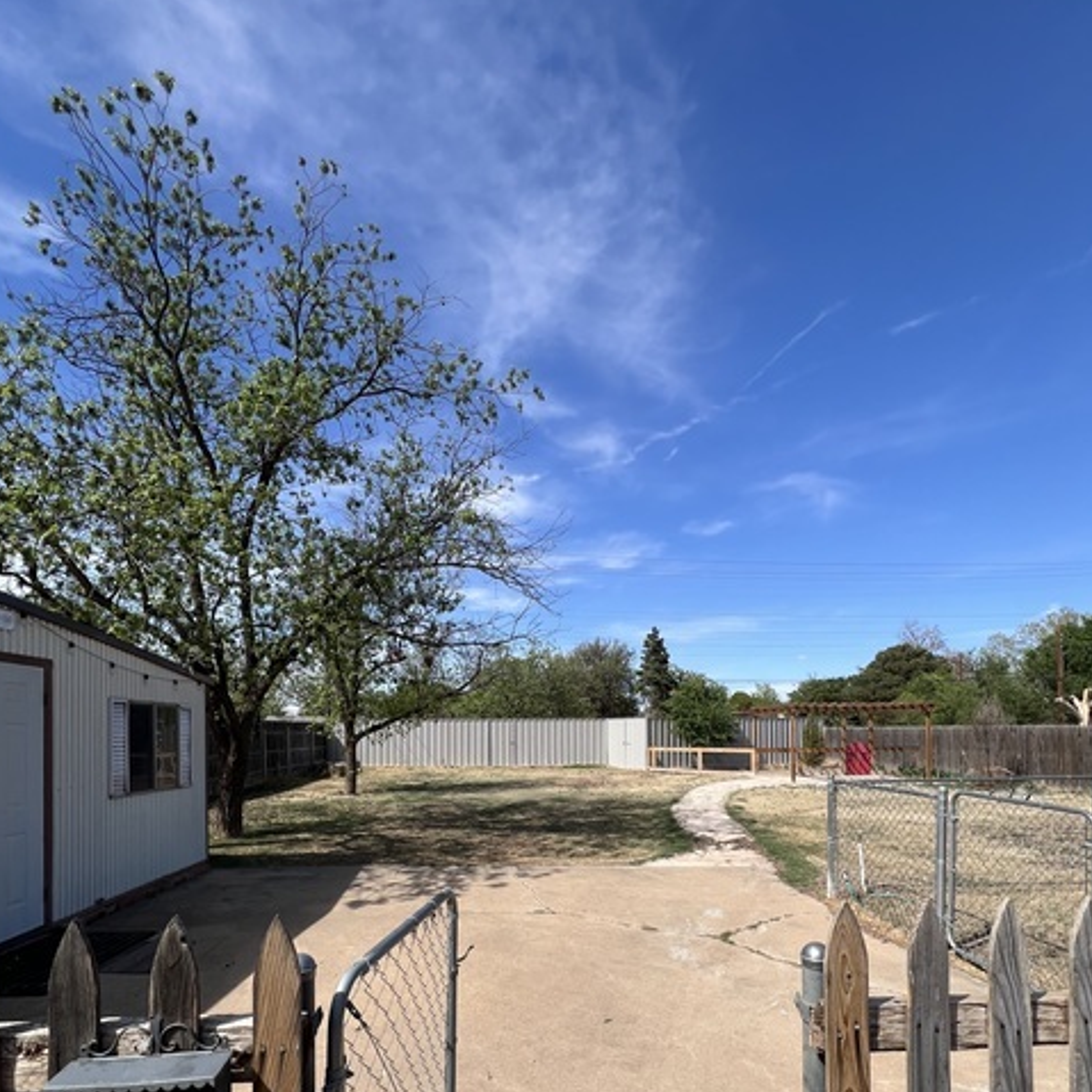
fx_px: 571
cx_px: 540
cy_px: 728
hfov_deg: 87.4
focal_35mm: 16
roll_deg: +0.1
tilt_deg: +0.2
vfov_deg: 84.4
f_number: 1.8
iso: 32
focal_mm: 1.57
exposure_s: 1/1553
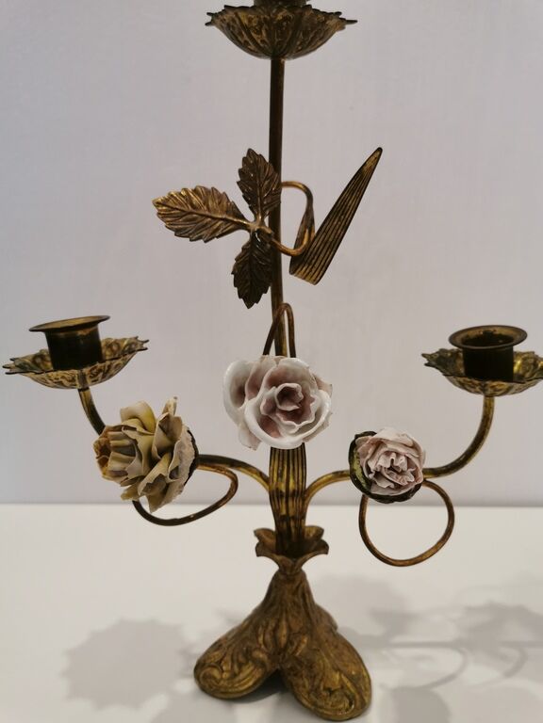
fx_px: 565
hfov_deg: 51.4
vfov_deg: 65.3
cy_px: 362
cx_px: 272
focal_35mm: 27
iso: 200
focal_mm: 5.58
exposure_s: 1/100
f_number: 1.8
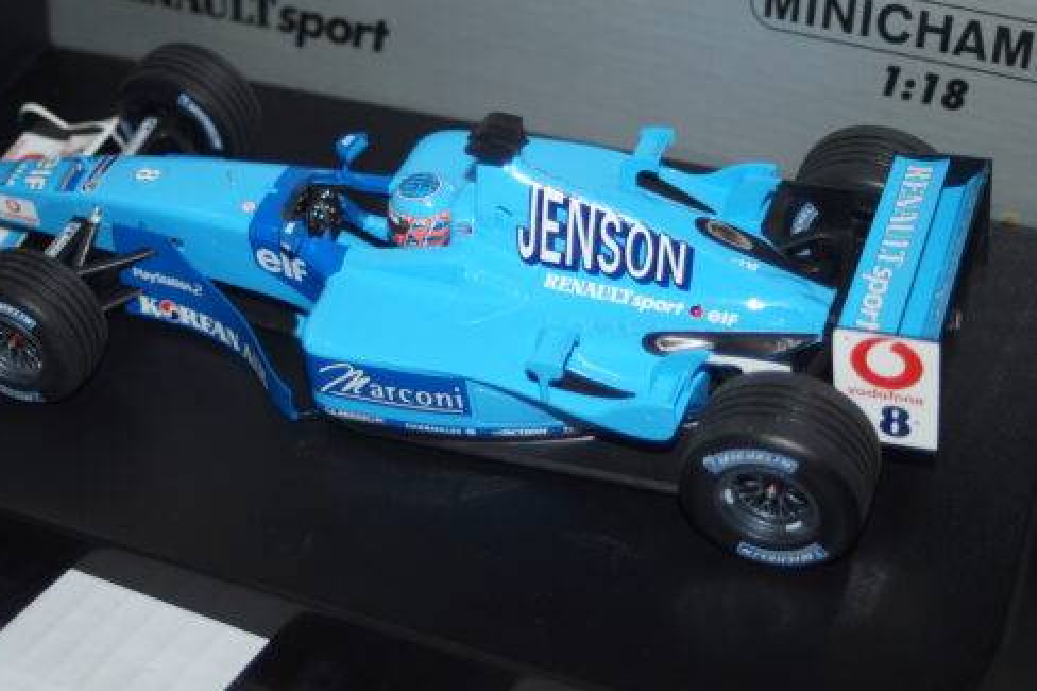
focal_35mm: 65
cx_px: 408
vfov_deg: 21.0
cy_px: 338
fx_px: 1861
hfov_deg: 31.0
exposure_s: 1/60
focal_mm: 35
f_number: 4
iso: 100
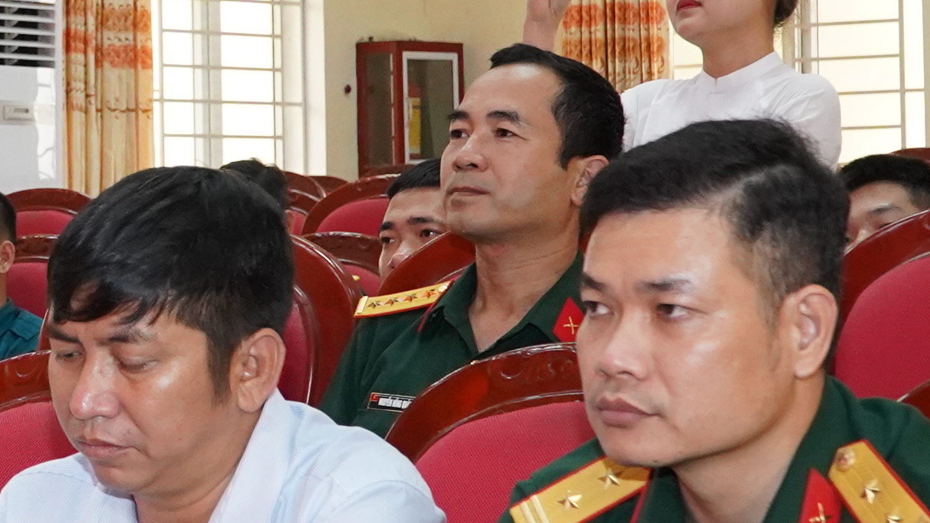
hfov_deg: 16.1
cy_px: 226
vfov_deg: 9.4
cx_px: -119
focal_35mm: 129
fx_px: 3181
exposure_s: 1/80
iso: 3200
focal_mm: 31
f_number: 6.3
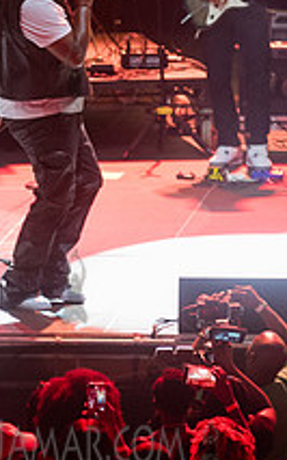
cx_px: 73
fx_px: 6011
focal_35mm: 480
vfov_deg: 4.4
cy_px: 77
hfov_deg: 2.7
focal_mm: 170
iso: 3200
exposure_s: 1/250
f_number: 4
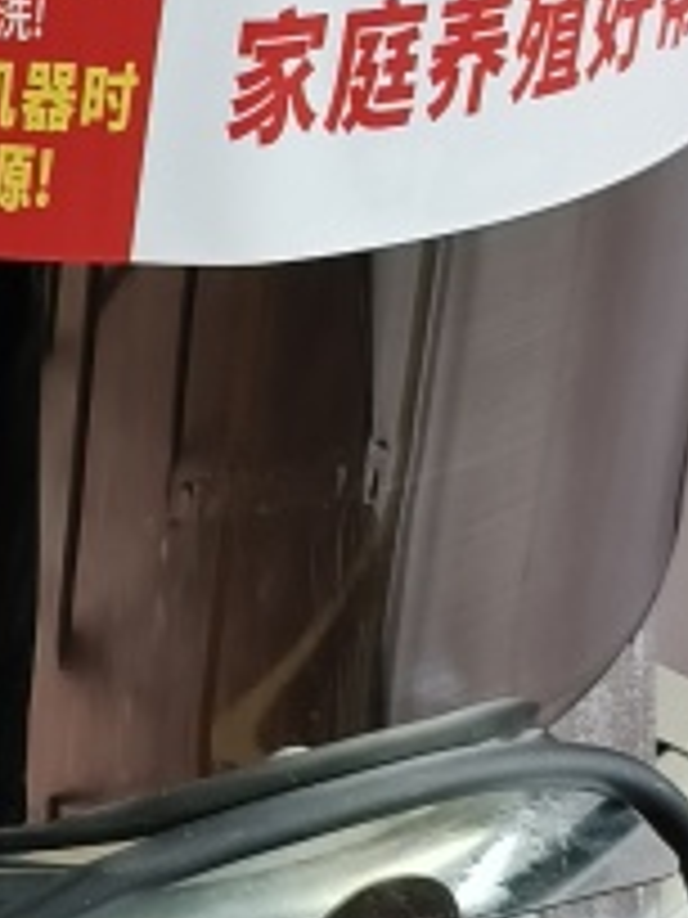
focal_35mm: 120
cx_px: -612
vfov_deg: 16.0
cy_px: -43
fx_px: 3180
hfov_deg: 11.3
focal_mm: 5.5
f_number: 1.75
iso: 747
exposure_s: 1/100
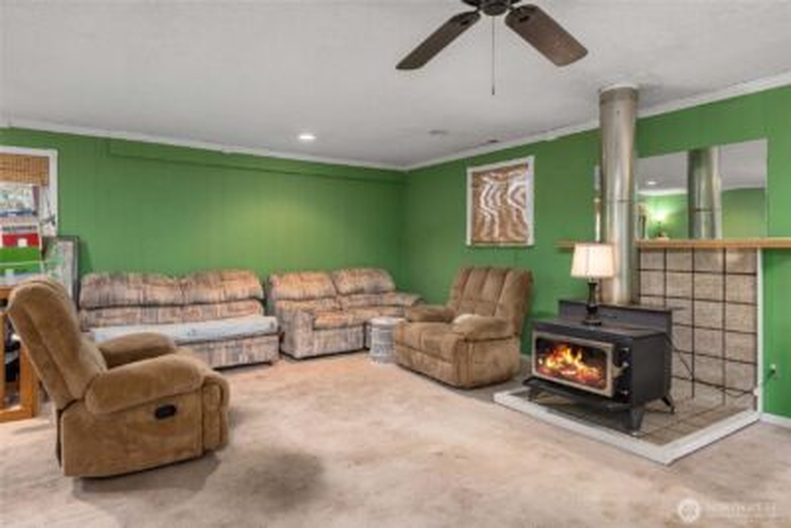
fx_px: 440
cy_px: 264
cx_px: 396
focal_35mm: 20
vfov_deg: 62.0
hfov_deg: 84.0
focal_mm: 20
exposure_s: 1.3
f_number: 7.1
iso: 1000
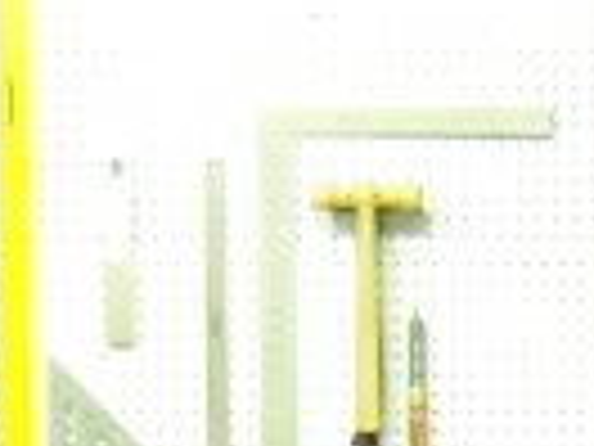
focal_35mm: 271
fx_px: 4650
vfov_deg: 5.3
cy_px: 1059
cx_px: 1094
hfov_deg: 7.1
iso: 800
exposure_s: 1/36
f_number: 2.8
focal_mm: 5.7
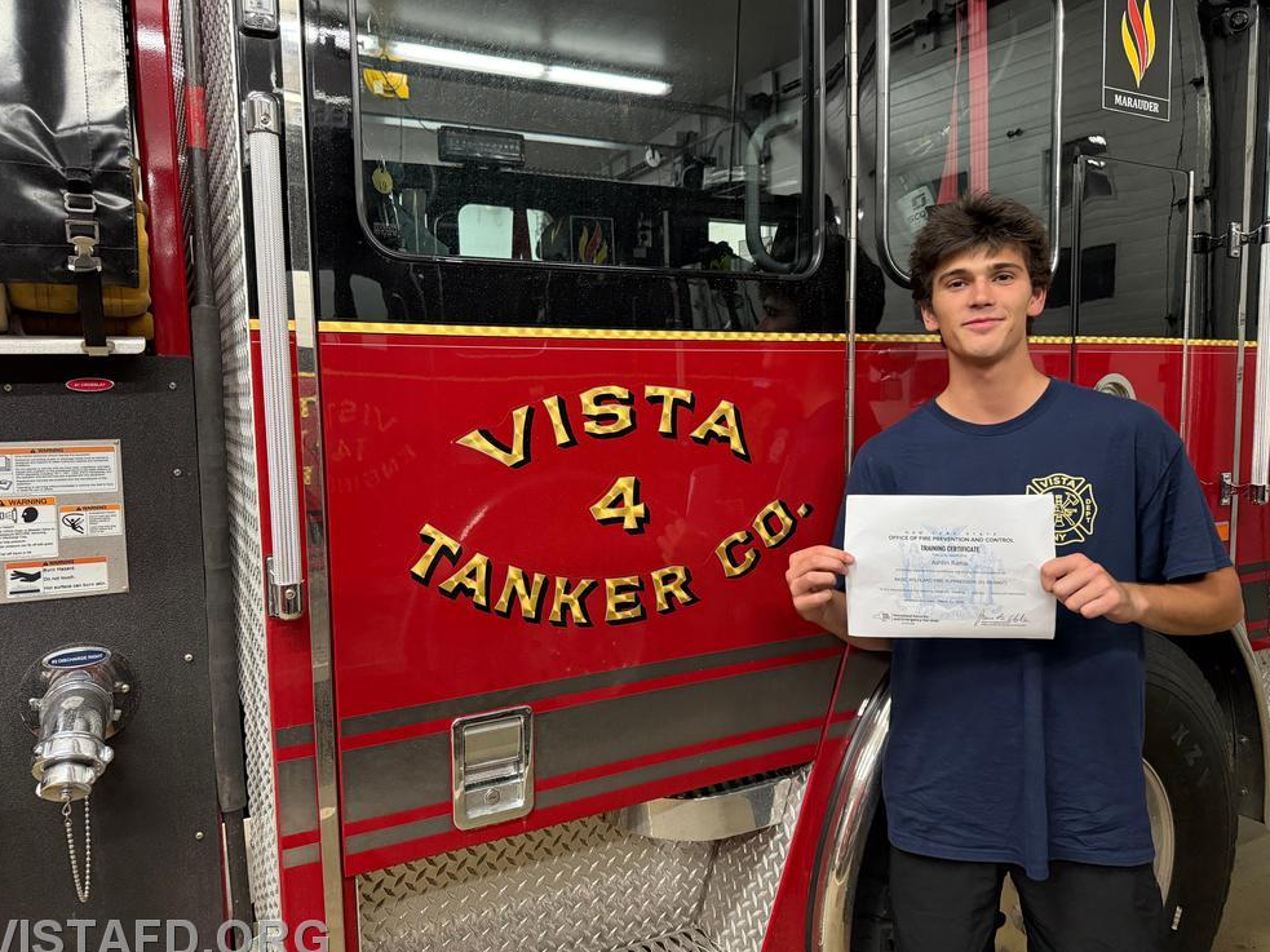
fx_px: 917
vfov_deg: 54.9
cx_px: 632
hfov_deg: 69.4
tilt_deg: -5.2
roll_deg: +2.2
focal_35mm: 25
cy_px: 474
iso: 640
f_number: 1.78
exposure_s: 1/60
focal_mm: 6.76
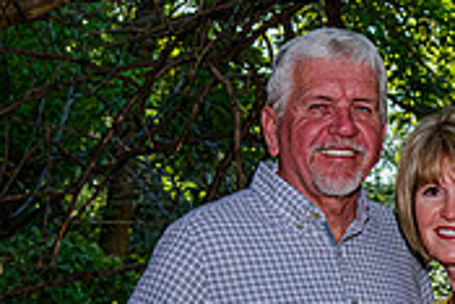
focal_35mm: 174
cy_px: 306
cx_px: 414
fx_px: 2201
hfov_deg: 11.7
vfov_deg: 7.9
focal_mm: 48
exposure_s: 1/250
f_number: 7.1
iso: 500
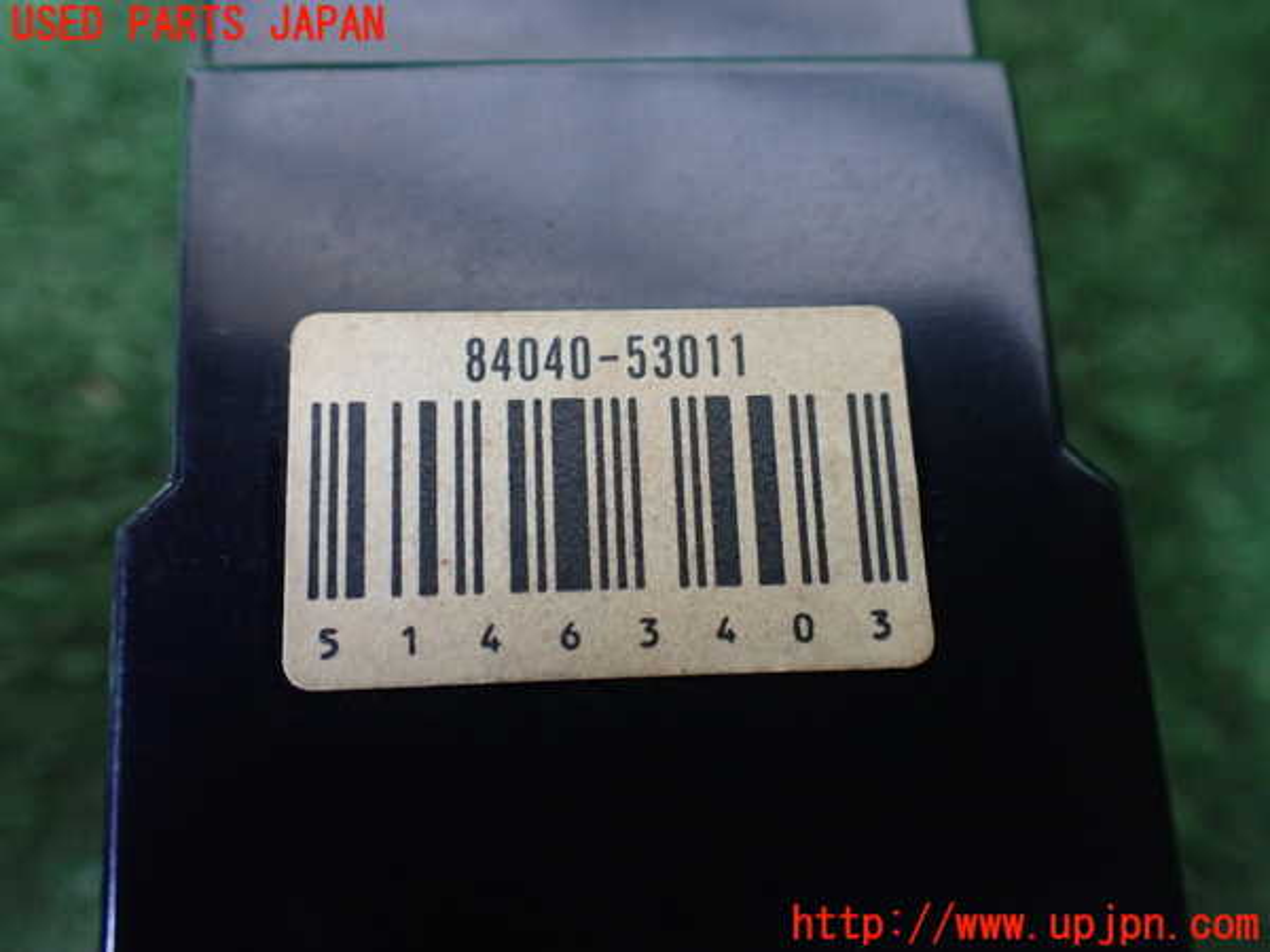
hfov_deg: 60.0
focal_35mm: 30
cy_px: 476
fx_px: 1101
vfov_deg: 46.8
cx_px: 635
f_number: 2.3
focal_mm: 5.4
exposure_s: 1/125
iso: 800
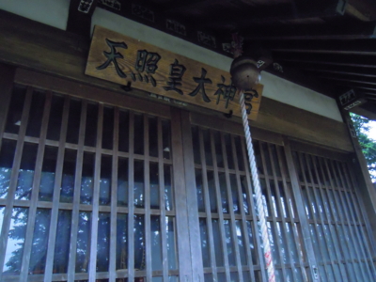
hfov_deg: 63.4
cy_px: 141
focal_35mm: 28
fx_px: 304
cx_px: 188
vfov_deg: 49.7
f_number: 2.7
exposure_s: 1/30
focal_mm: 5
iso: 1250
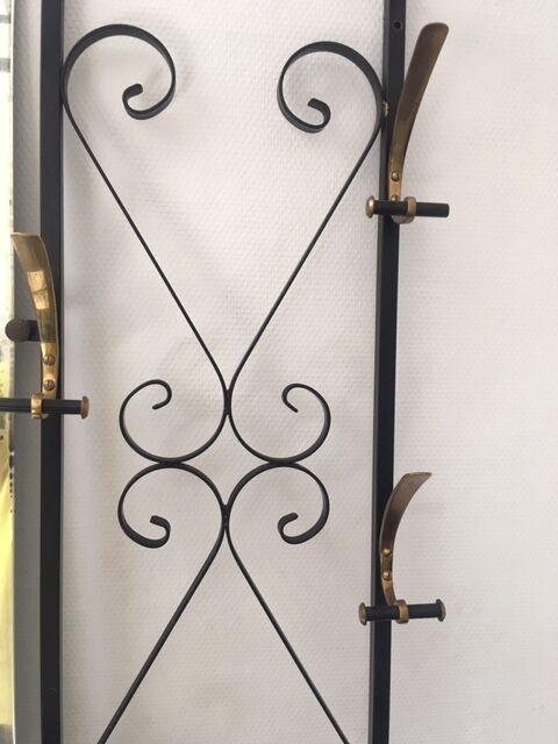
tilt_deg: -8.4
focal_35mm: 29
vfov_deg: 61.7
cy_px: 372
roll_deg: -2.2
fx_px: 623
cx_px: 279
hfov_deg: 48.2
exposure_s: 1/33
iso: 50
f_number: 2.2
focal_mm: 4.15
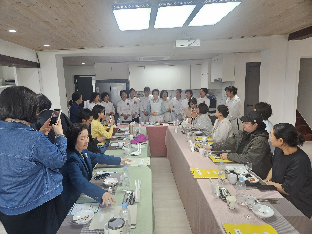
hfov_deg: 73.9
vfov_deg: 58.9
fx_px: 207
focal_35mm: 23
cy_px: 117
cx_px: 156
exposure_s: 1/120
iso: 125
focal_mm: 5.4
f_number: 1.8
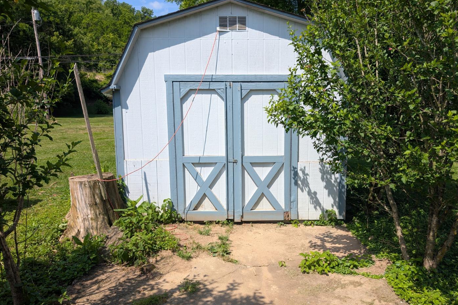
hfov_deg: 67.3
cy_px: 168
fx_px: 343
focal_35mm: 27
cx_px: 246
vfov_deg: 47.9
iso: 25
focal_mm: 6.9
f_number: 1.68
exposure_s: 1/1018
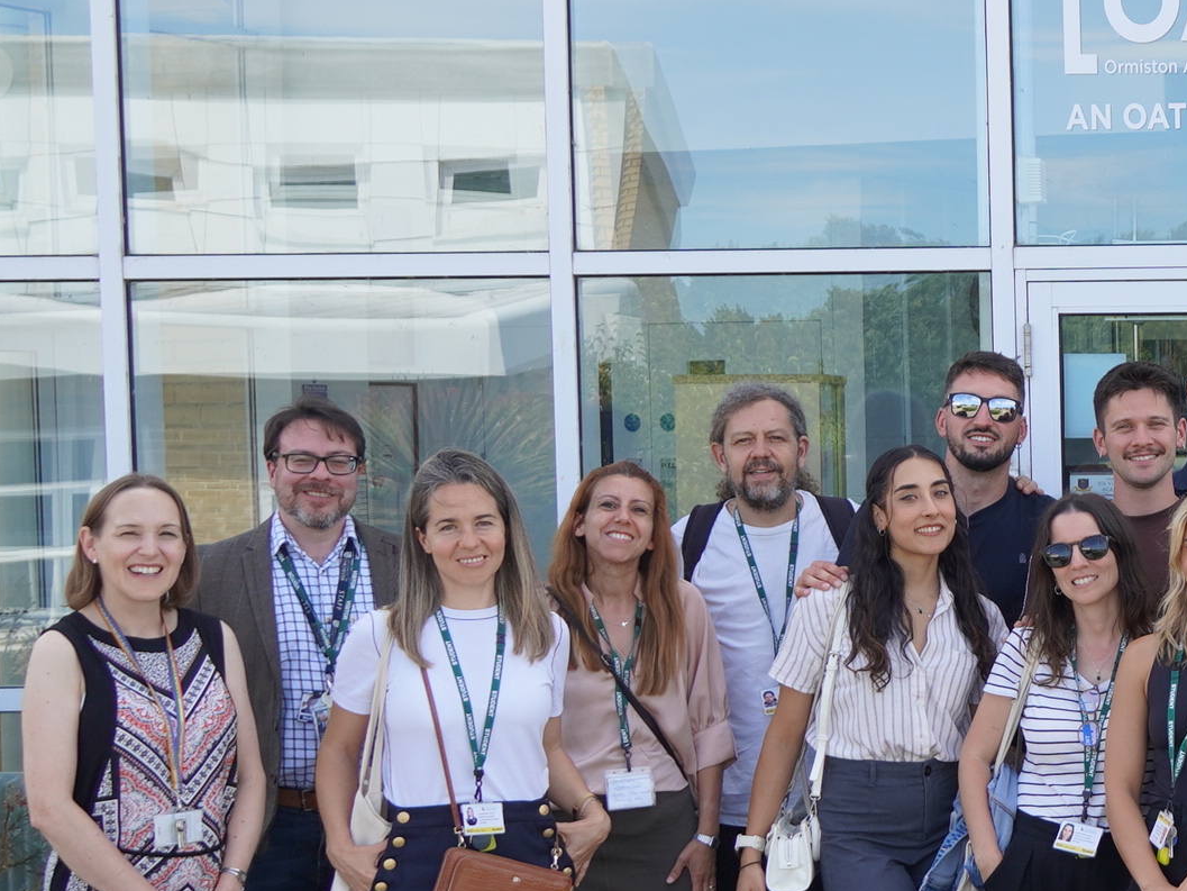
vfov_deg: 18.0
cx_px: 1578
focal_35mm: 82
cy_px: 545
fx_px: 2812
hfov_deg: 21.4
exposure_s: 1/250
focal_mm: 20
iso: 100
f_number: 4
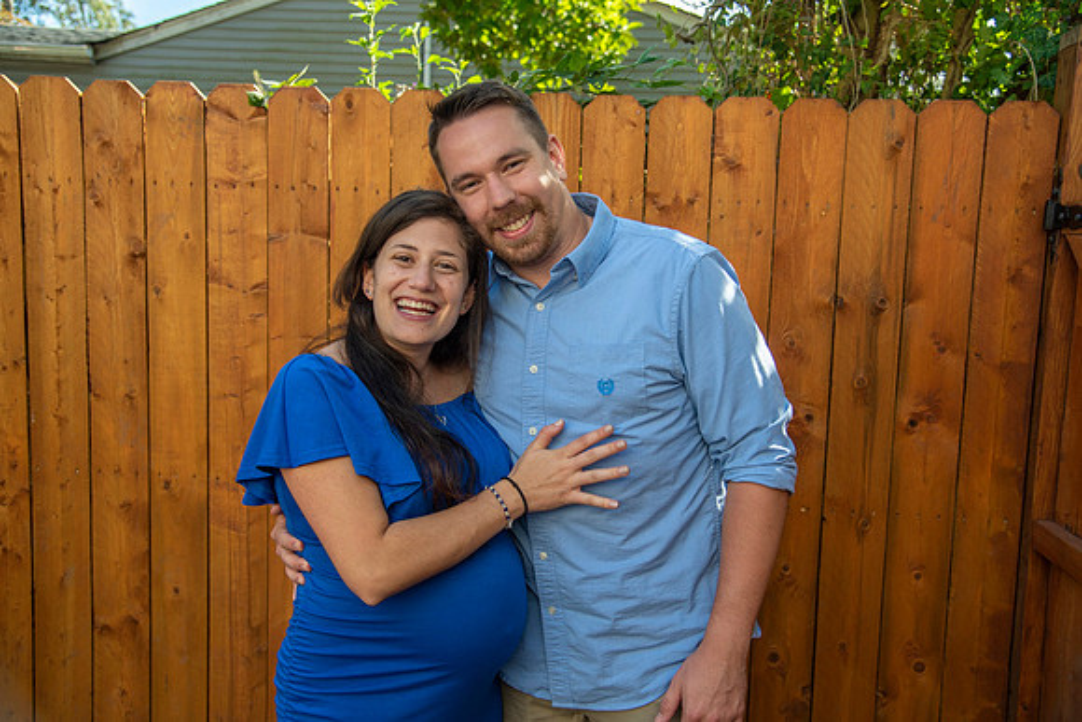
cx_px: 541
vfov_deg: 37.9
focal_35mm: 35
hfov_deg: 54.4
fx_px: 1052
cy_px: 361
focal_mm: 35
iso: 125
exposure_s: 1/320
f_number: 4
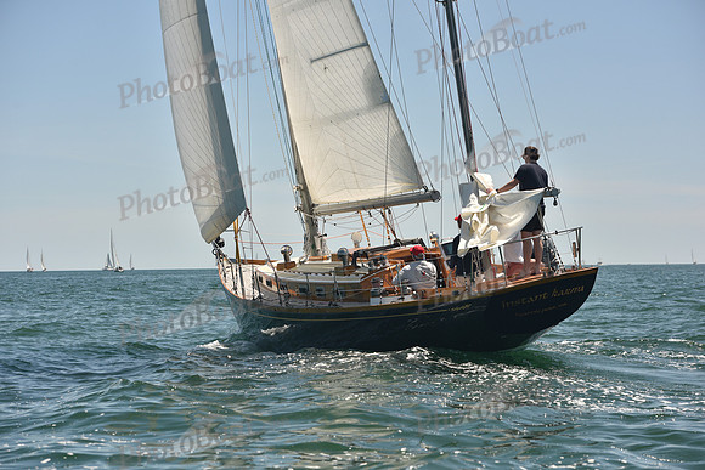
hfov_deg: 21.5
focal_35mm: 95
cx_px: 352
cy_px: 235
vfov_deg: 14.4
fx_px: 1861
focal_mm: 95
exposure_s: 1/800
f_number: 5.6
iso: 250
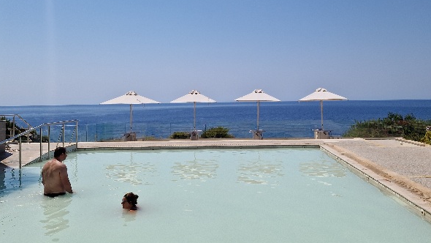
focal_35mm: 26
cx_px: 213
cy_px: 110
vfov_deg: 44.3
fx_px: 297
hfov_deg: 71.9
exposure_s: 1/10000
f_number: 1.8
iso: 50
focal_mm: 5.4
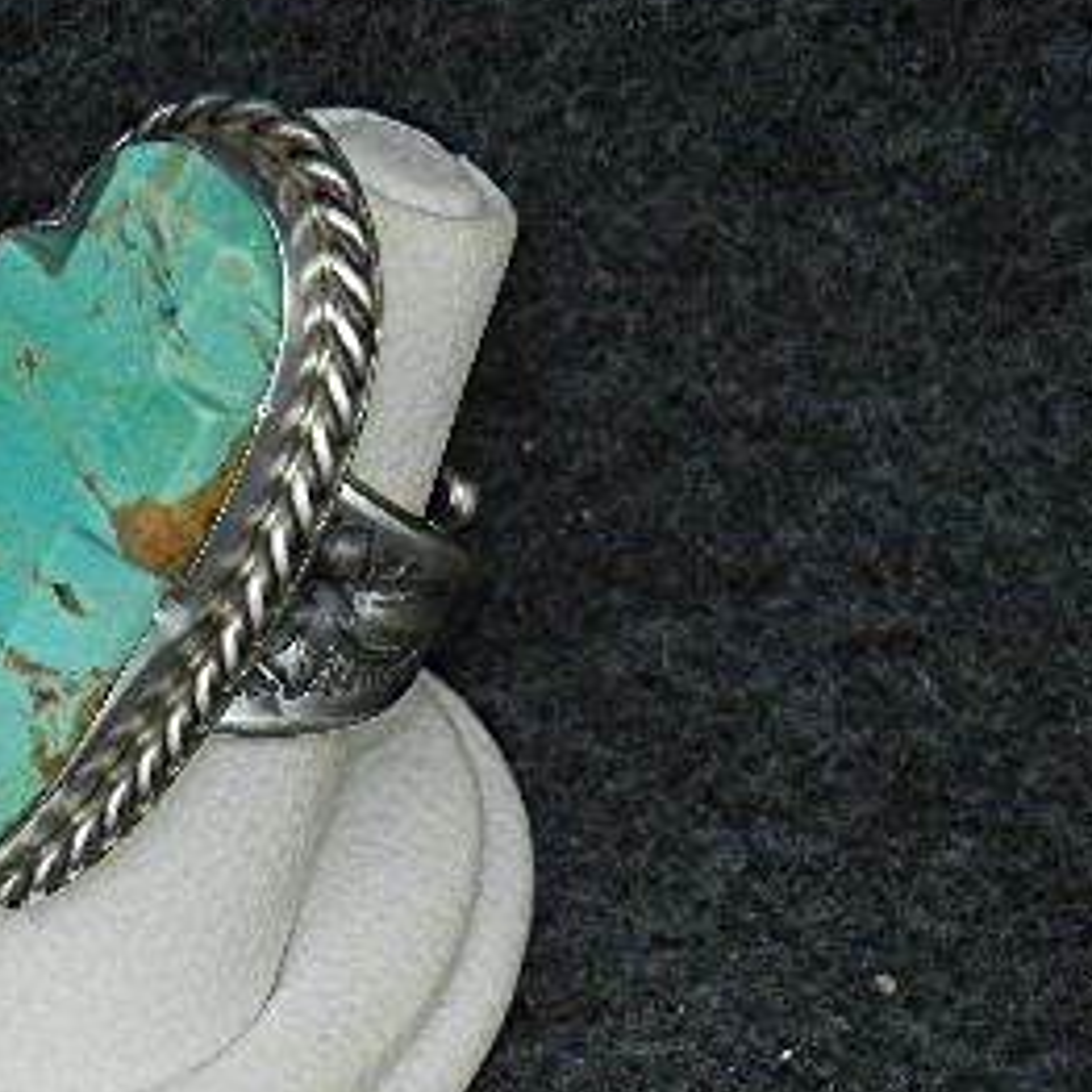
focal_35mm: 192
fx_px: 6853
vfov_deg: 9.1
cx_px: 117
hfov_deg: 9.1
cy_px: 667
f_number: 4.4
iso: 485
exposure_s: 1/30
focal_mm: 16
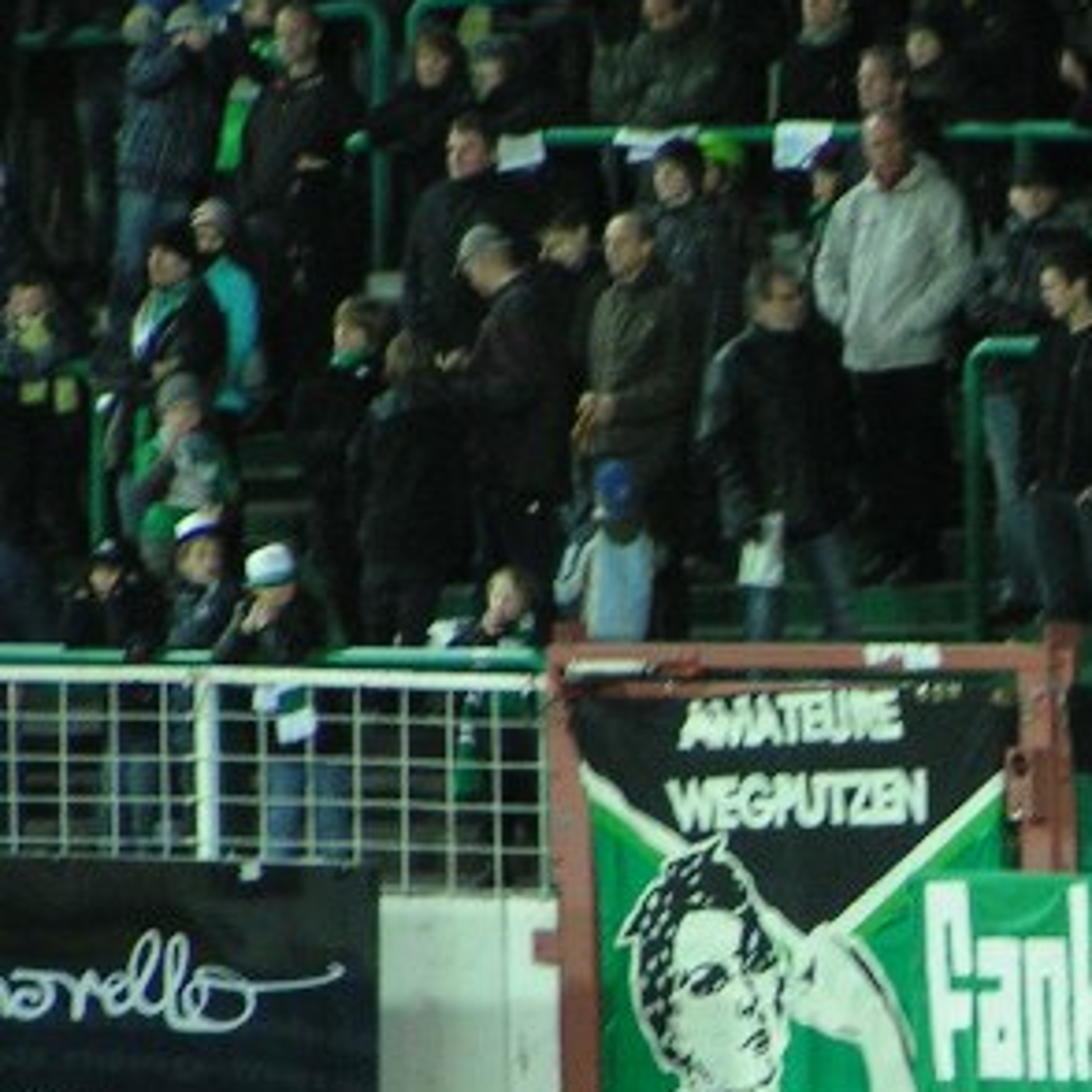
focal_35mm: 595
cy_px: 981
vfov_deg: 2.9
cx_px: 1248
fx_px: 21236
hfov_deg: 2.9
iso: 200
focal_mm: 37.8
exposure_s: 1/20
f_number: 3.5
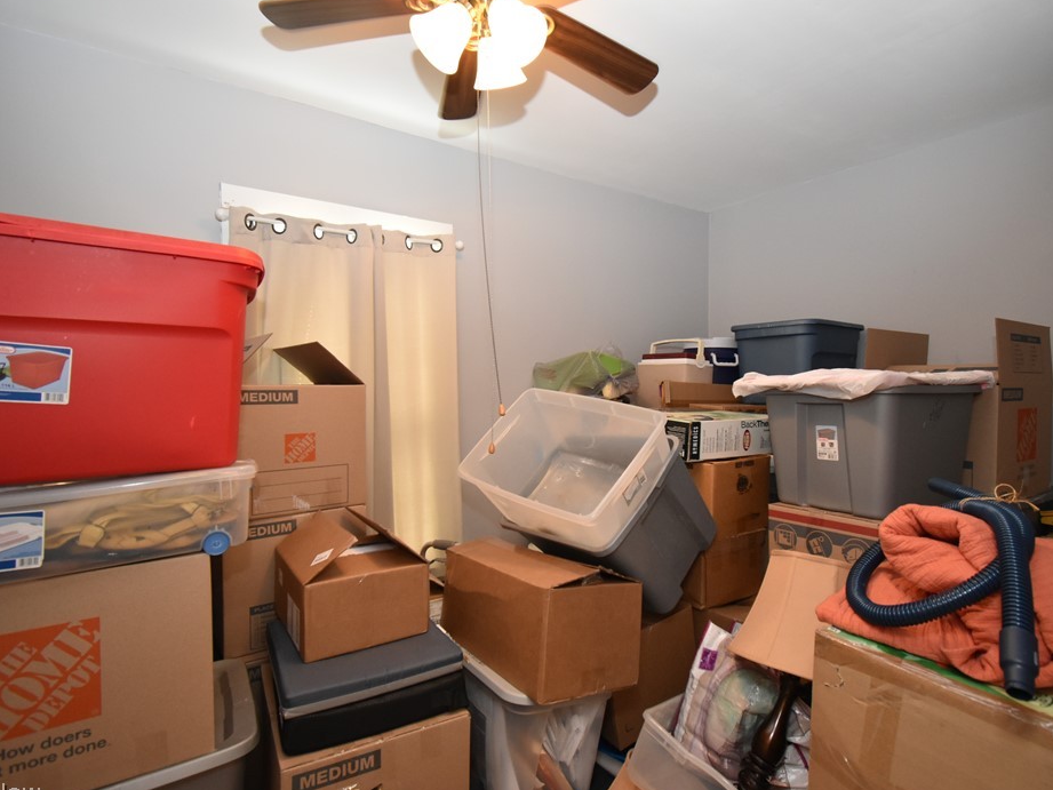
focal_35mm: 17
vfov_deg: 74.7
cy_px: 397
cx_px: 547
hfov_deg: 91.0
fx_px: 517
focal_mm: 10
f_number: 4.5
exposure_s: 1/80
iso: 1600
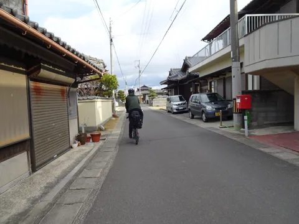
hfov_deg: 71.6
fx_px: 207
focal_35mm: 24
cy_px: 112
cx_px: 150
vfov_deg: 56.8
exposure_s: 1/320
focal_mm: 4.1
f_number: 3.5
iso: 80
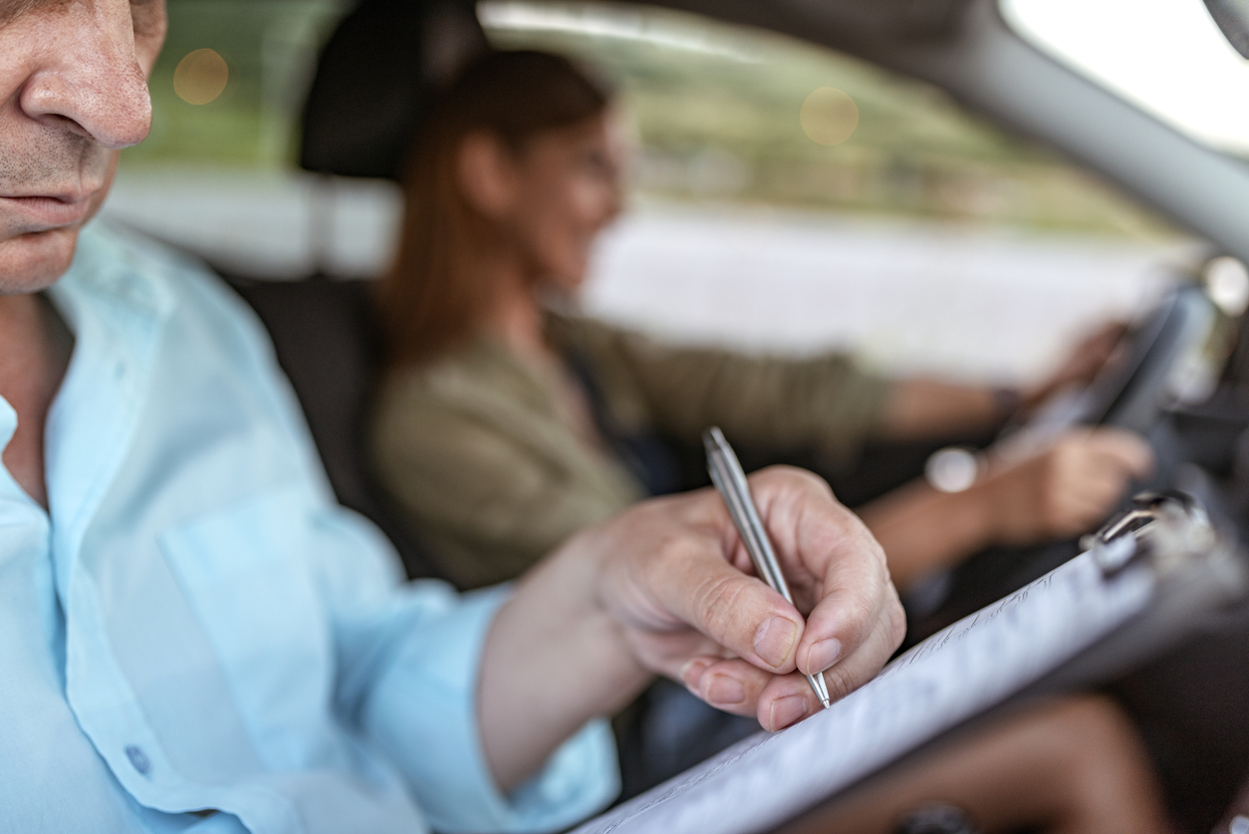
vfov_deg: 37.9
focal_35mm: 35
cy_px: 417
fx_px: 1215
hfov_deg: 54.4
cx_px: 624
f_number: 1.8
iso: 320
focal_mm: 35
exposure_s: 1/125
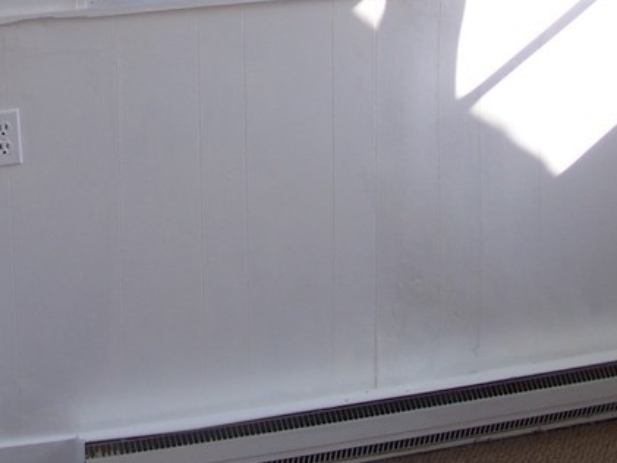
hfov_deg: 21.4
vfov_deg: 15.9
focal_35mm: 90
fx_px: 1605
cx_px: 92
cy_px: -51
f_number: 2.8
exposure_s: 1/80
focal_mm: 7.8
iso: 64
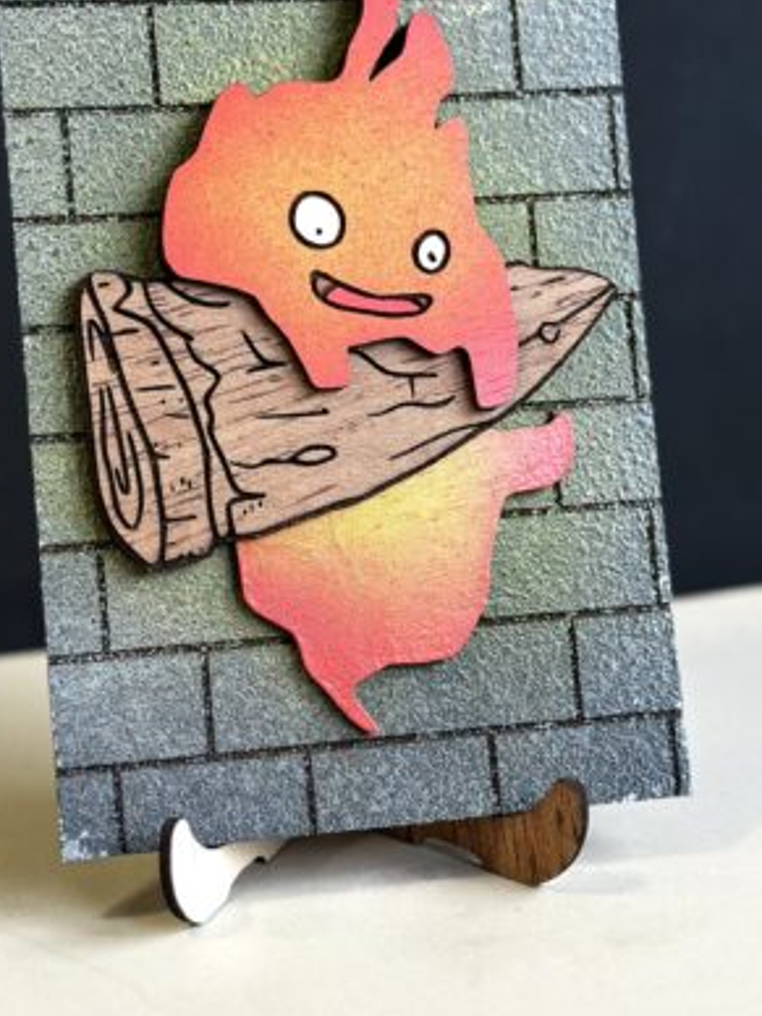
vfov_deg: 29.4
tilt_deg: -15.8
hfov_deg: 22.2
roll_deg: +2.5
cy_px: 462
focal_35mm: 66
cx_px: 280
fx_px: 1937
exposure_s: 1/100
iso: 80
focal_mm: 6.86
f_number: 1.78
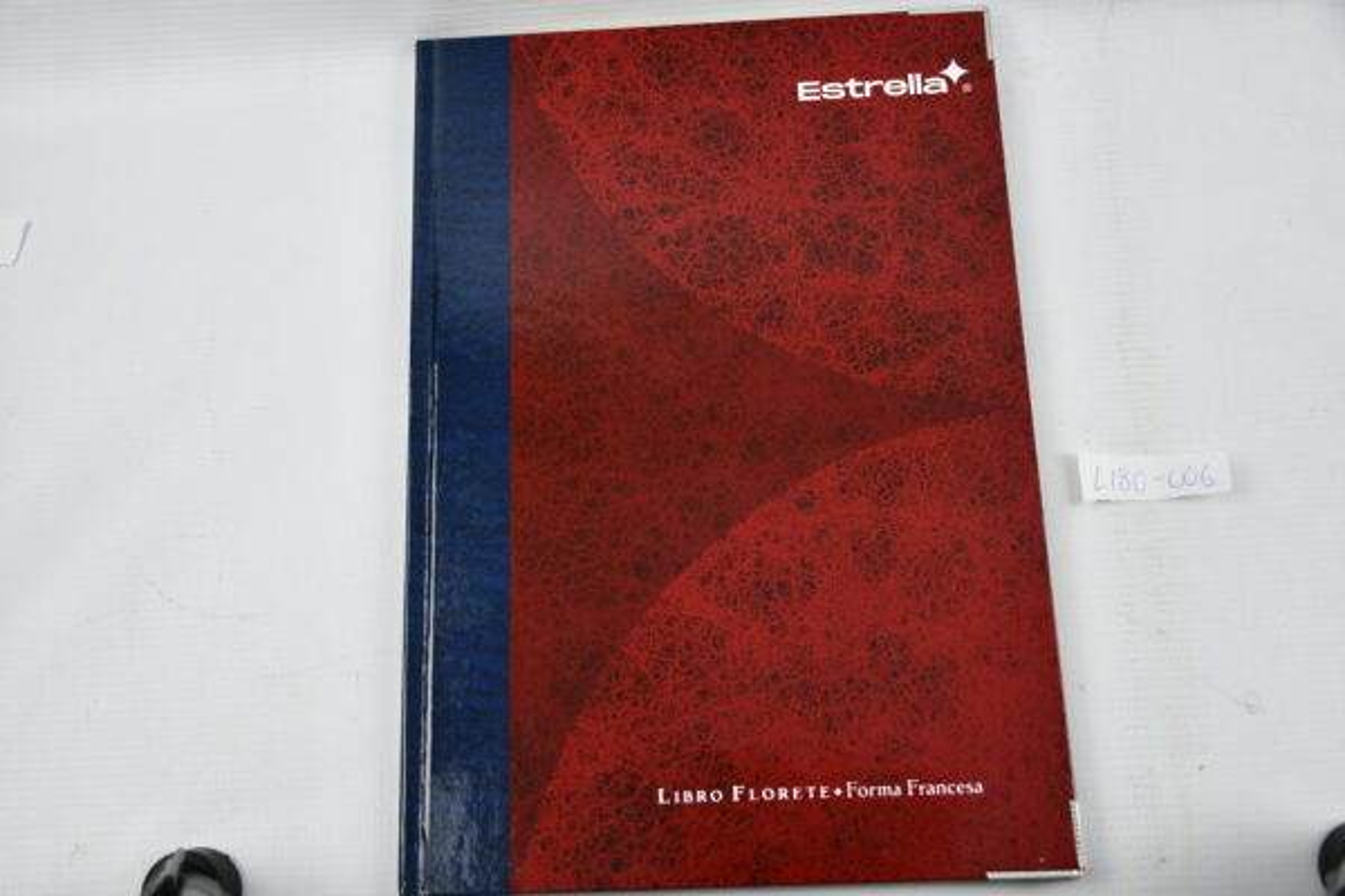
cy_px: 448
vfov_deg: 34.2
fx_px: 1457
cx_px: 672
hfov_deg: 49.6
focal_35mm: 39
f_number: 3.8
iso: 720
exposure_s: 1/250
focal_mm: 26
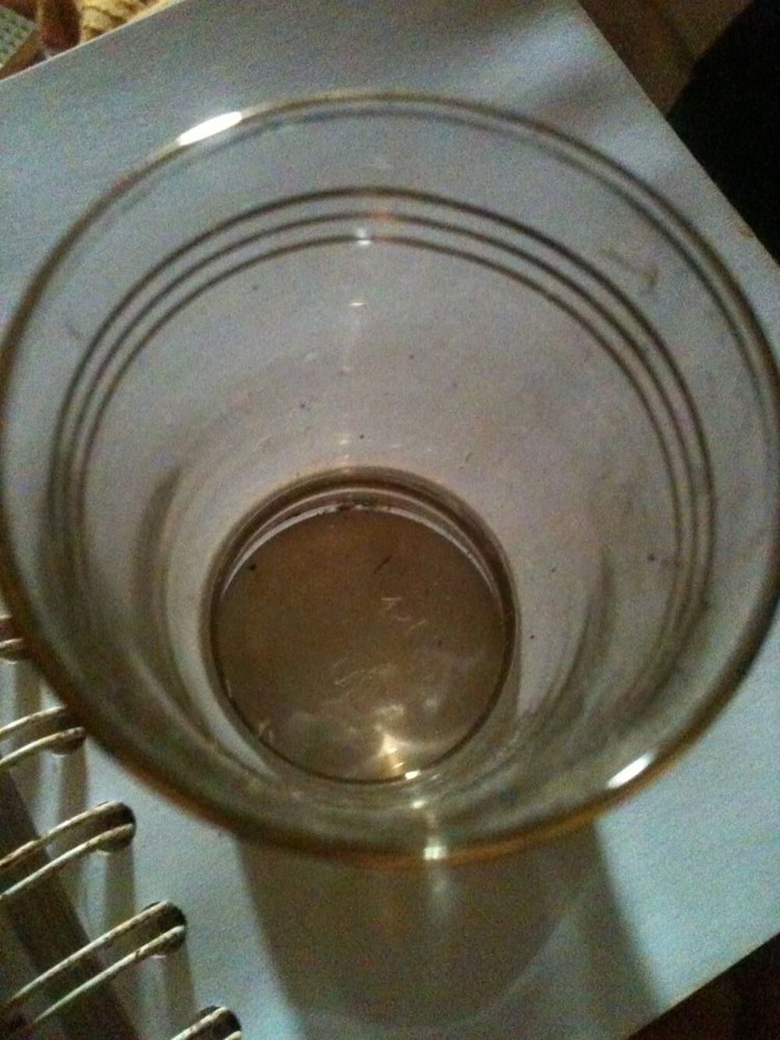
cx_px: 390
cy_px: 520
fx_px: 1051
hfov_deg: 40.7
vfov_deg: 52.6
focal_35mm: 35
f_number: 2.8
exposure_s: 1/10
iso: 1000
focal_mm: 3.85
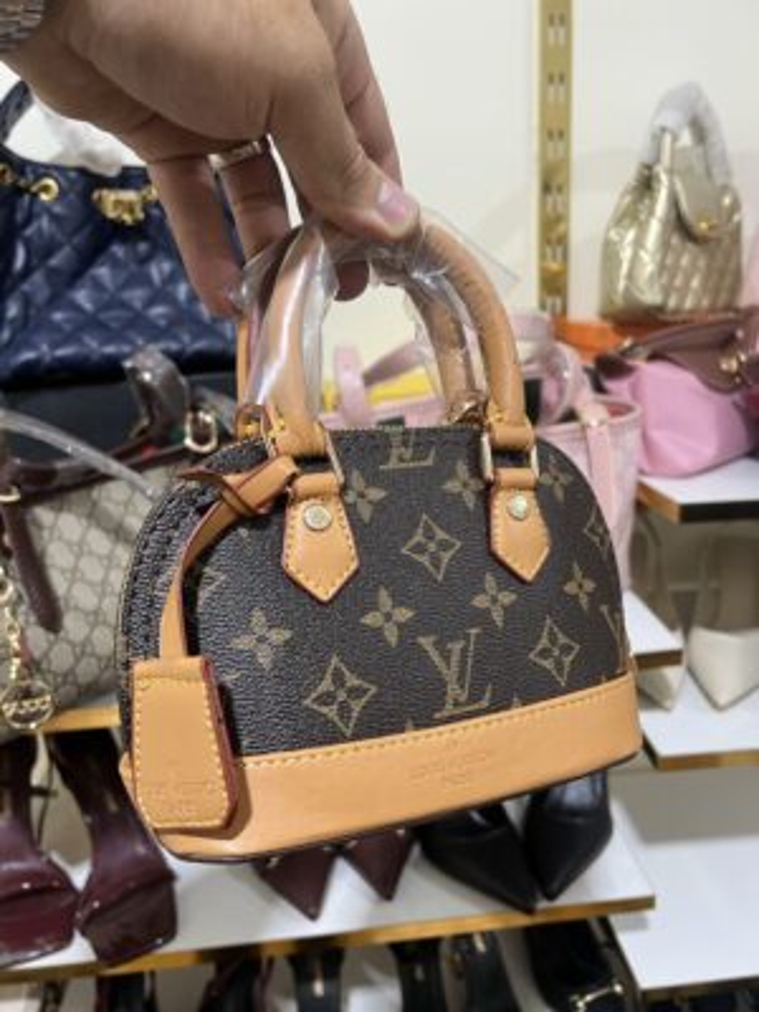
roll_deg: +2.7
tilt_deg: -17.5
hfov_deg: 53.1
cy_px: 506
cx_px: 380
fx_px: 760
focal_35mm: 26
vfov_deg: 67.3
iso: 80
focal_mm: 5.7
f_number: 1.5
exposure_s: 1/50
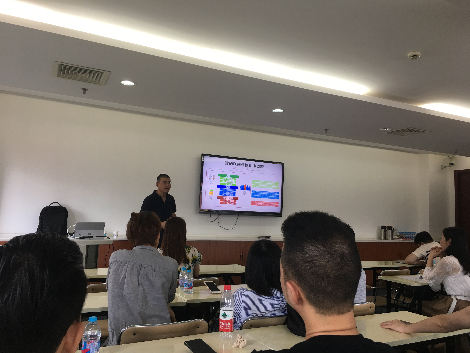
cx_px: 235
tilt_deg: +6.8
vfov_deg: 48.2
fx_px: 394
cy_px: 176
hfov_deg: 61.7
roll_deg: -2.1
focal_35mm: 29
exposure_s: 1/33
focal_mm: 4.15
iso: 32
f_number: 2.2
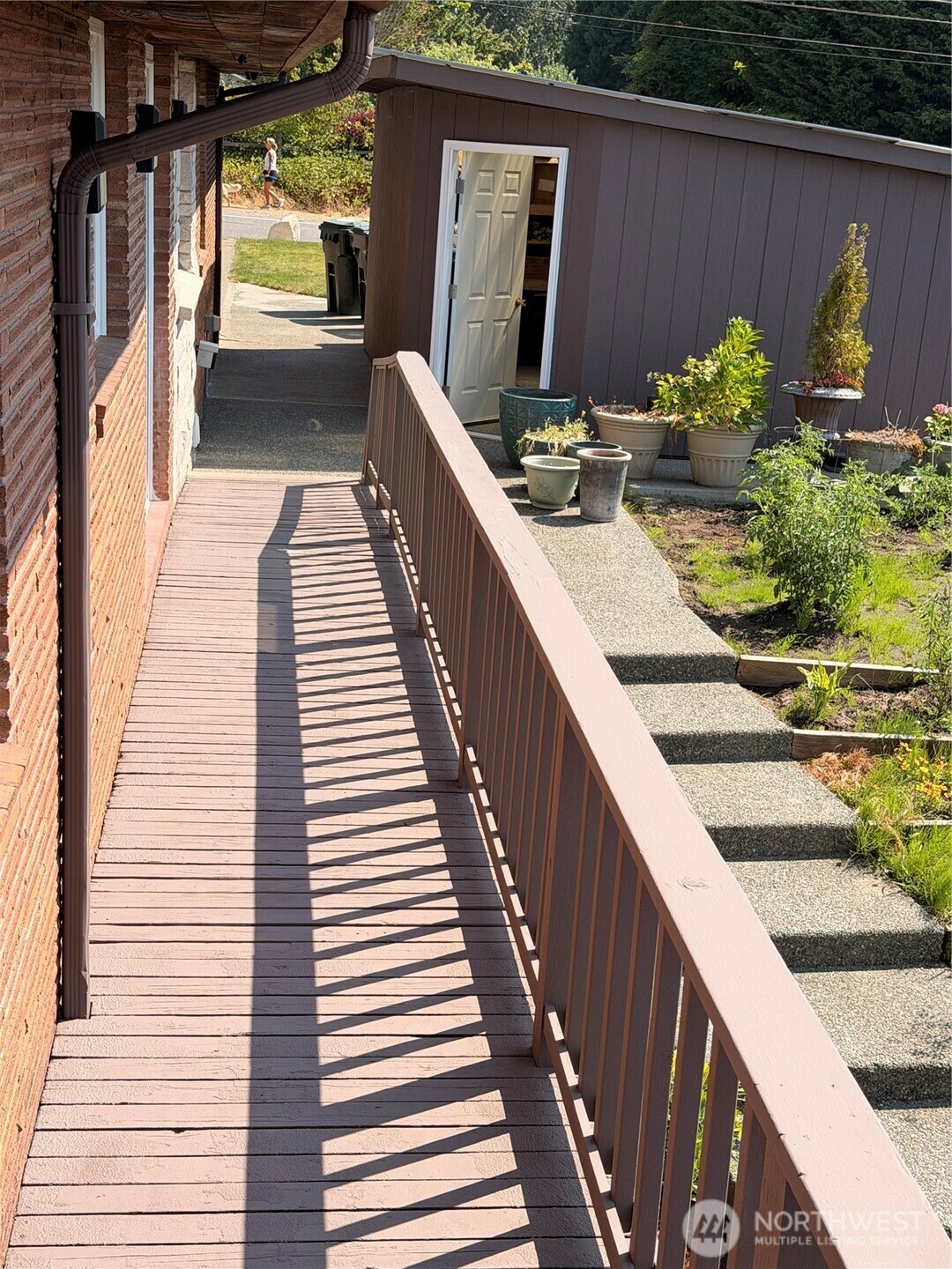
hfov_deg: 30.3
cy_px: 634
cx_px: 476
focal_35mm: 48
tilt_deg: -18.1
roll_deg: -3.7
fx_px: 1760
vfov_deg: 39.7
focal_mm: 6.76
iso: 64
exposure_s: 1/2415
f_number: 1.78
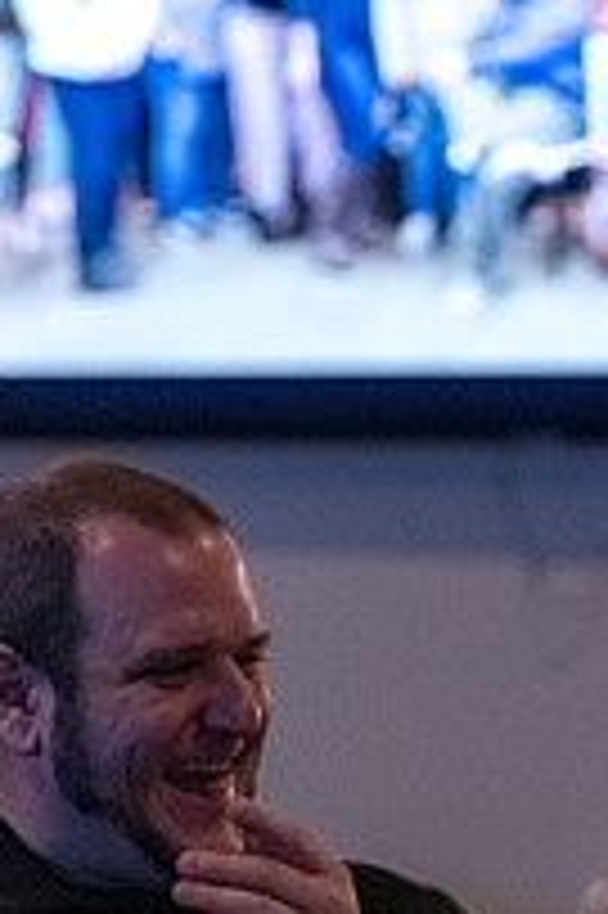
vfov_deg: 4.1
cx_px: 658
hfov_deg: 2.8
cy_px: 799
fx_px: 12611
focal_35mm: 497
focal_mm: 170
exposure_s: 1/250
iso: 10000
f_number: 2.8
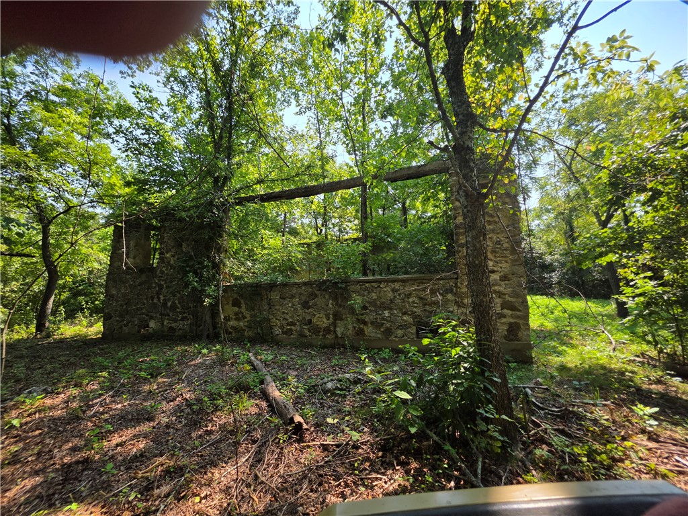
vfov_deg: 89.9
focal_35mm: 13
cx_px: 344
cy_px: 258
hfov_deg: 106.2
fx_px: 258
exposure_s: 1/814
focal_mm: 2.2
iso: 40
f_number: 1.9
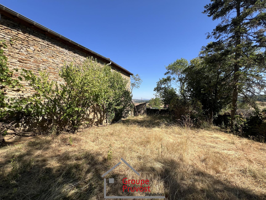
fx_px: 100
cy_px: 100
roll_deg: +1.8
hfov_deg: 106.2
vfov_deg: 89.9
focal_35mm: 13
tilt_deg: +0.2
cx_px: 133
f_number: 1.8
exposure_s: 1/1064
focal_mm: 1.57
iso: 32
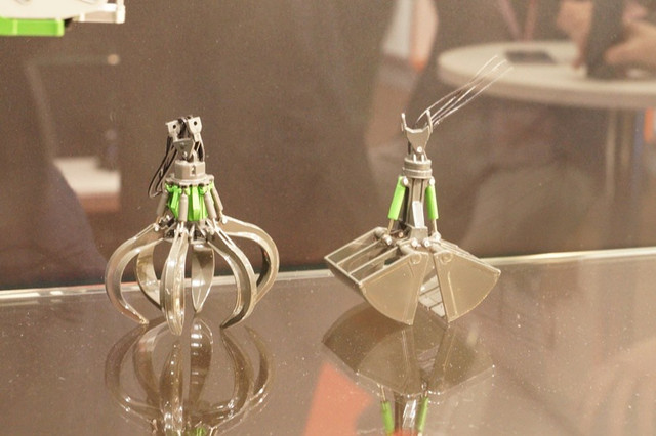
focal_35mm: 90
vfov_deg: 15.2
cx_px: 328
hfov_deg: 22.6
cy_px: 218
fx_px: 1639
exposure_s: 1/5
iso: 3200
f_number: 13
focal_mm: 60
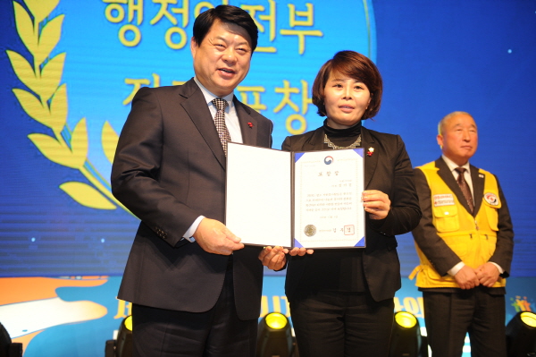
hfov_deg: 43.6
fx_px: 669
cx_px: 268
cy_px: 178
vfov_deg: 29.8
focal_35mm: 45
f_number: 2.8
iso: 800
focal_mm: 45
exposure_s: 1/125
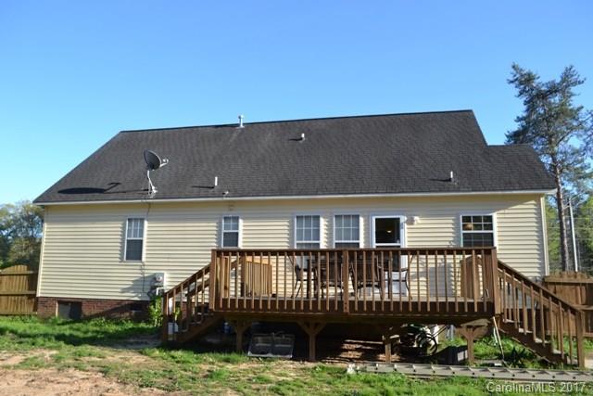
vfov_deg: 48.0
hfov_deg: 67.4
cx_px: 296
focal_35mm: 27
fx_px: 445
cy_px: 198
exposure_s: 1/160
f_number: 6.3
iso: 100
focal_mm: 18
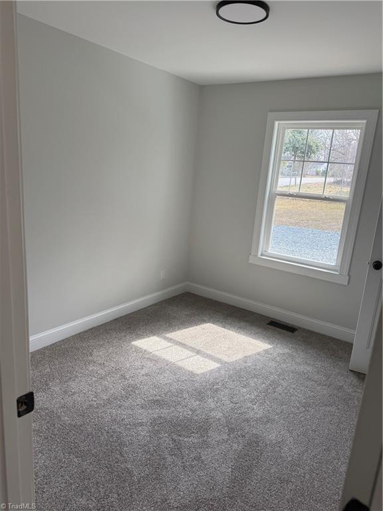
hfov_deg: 56.8
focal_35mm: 24
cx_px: 192
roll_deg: -5.4
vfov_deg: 71.6
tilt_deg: -13.4
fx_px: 354
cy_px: 256
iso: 80
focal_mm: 6.76
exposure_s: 1/285
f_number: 1.78
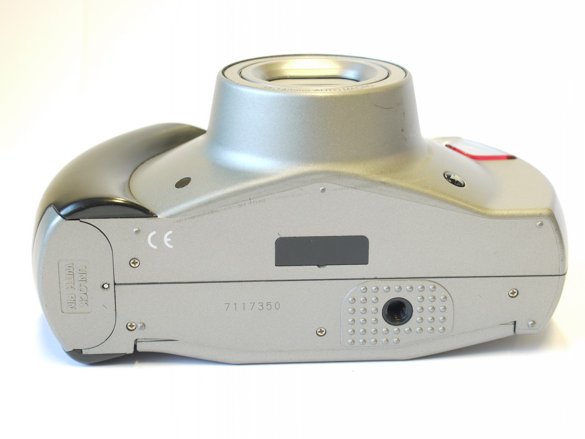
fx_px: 1014
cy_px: 220
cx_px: 292
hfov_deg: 32.2
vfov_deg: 24.4
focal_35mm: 60
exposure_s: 1/10
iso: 400
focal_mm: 30
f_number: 8
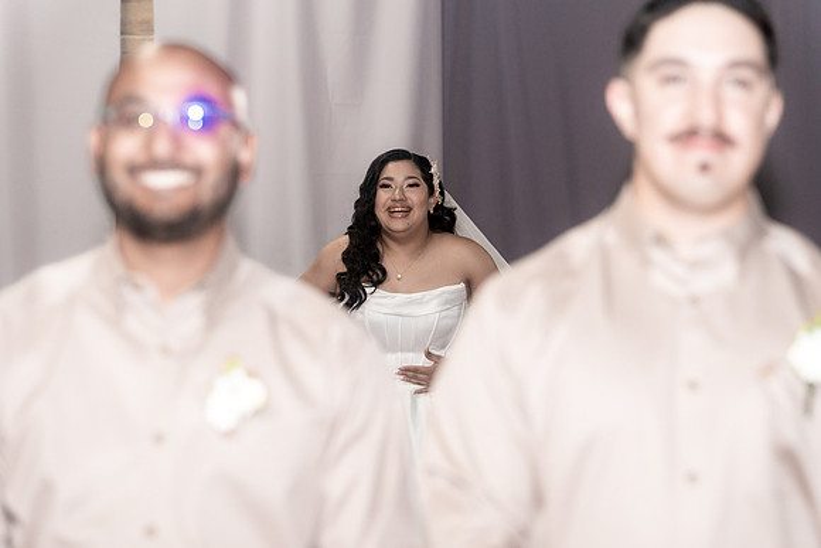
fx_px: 2395
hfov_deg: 19.5
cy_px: 274
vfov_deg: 13.0
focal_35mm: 105
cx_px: 410
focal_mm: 105
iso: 2000
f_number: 4
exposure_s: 1/250
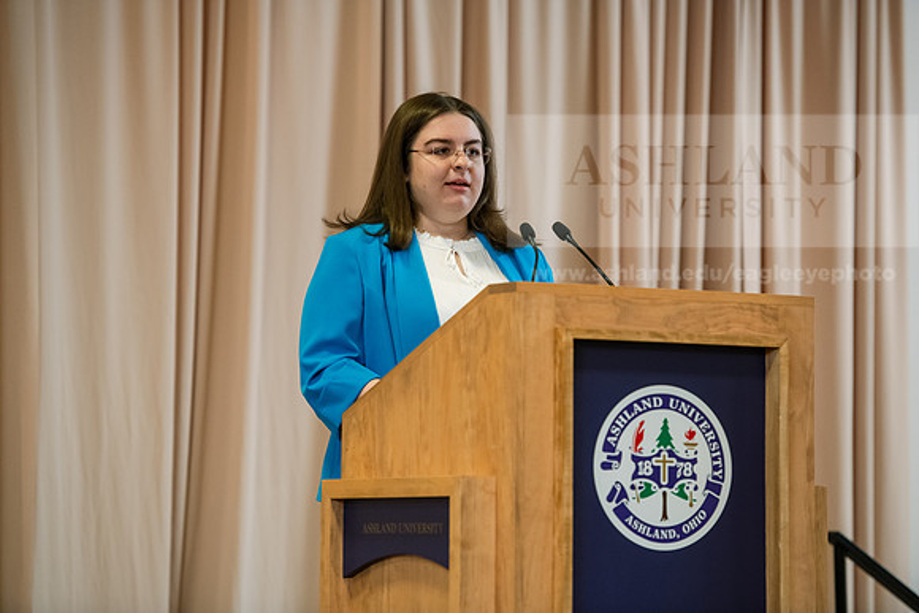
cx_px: 460
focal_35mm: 145
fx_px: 3702
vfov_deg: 9.5
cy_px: 306
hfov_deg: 14.2
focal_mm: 145
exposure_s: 1/200
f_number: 3.2
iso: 1600
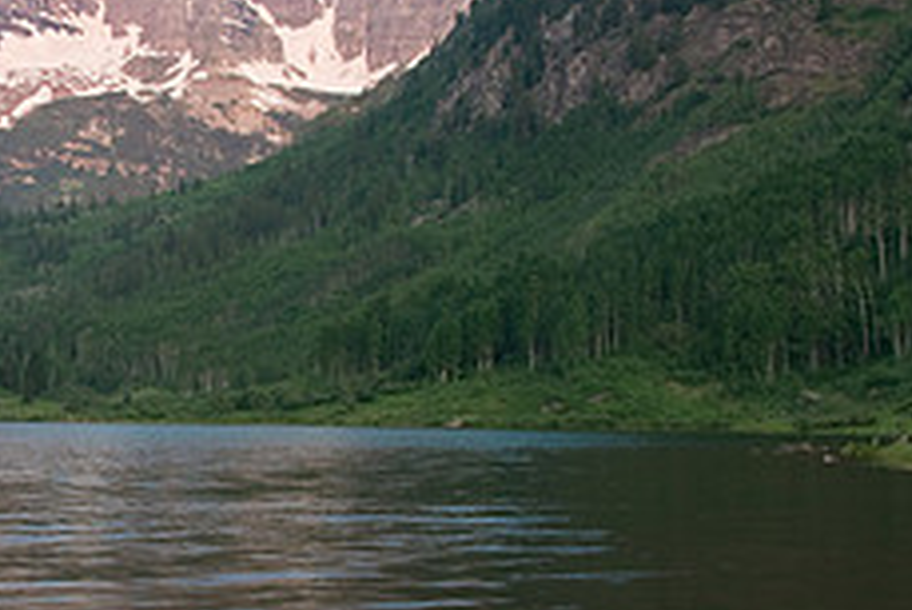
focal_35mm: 76
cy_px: 299
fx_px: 1926
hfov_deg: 25.4
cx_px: 4
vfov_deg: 18.0
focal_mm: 20
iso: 100
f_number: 16
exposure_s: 1/2
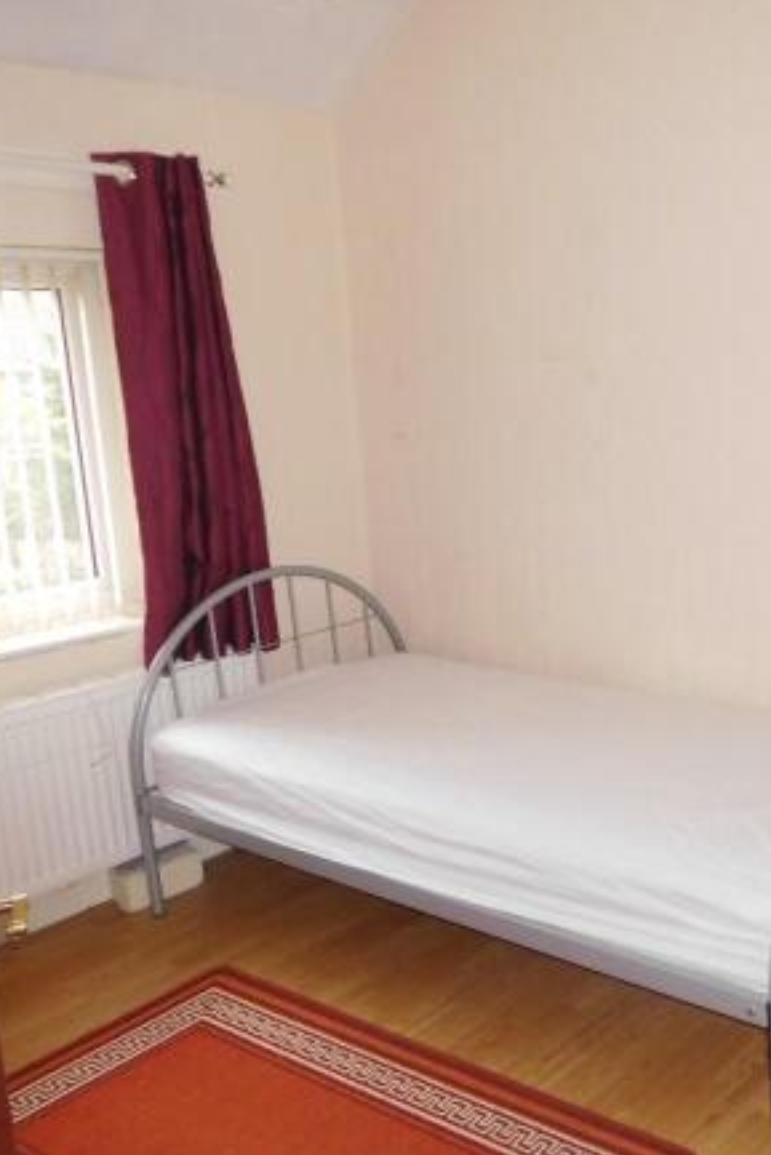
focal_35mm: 35
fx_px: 1123
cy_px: 575
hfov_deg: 35.3
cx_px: 719
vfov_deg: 54.4
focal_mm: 4.5
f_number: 3.4
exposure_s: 1/30
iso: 450
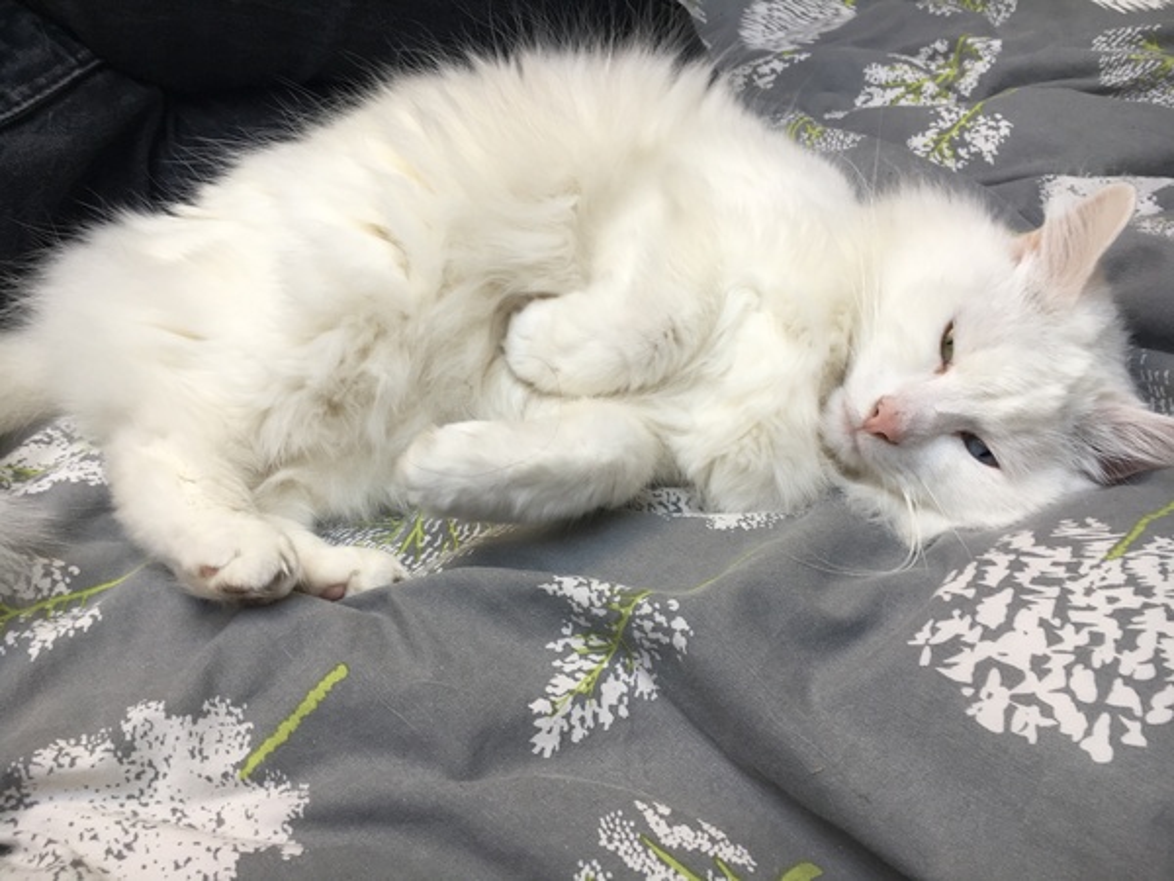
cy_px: 440
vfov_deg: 48.2
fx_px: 984
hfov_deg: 61.7
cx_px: 587
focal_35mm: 29
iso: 32
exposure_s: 1/50
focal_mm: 4.15
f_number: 2.2
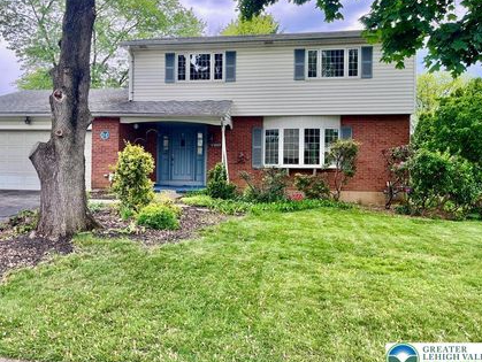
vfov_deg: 45.5
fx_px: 432
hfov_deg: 58.2
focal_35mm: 31
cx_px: 213
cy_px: 165
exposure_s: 1/631
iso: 50
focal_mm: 5.1
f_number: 1.6
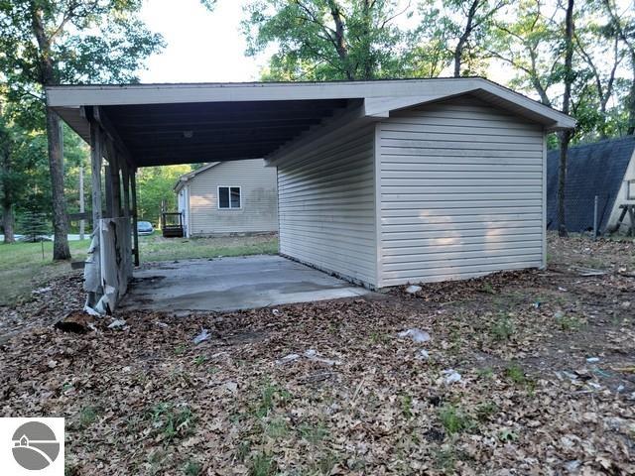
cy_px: 238
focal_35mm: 24
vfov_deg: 56.8
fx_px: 440
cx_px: 318
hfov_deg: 71.6
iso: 80
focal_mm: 6.7
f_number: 1.8
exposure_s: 1/60
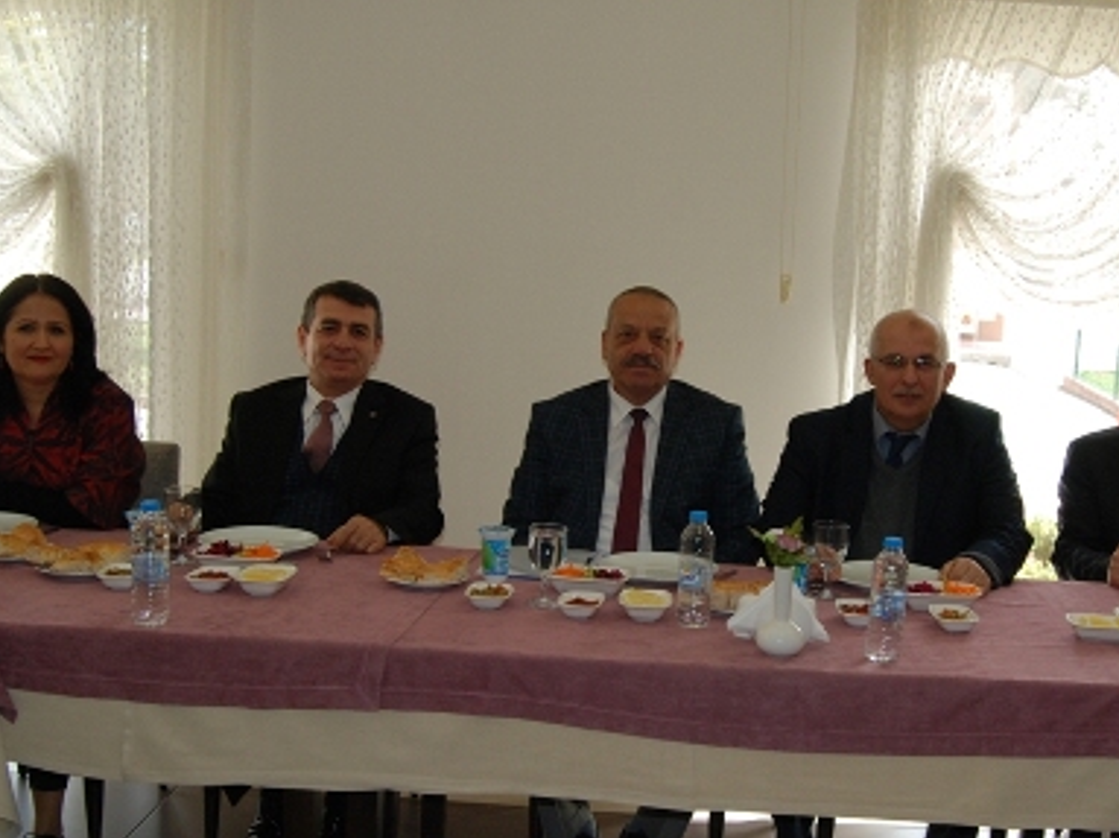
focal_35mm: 46
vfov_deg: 31.6
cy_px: 412
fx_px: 1480
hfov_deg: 41.0
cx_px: 719
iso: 400
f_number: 5
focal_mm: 19
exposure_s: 1/200
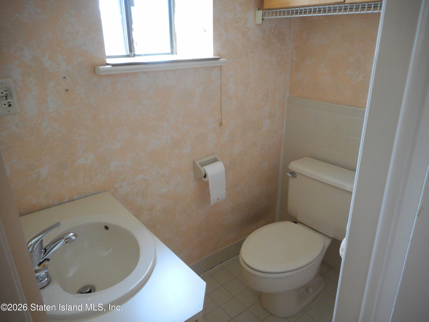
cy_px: 161
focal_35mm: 25
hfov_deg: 69.4
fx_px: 310
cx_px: 214
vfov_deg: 54.9
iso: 280
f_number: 3.7
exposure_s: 1/30
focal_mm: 4.5
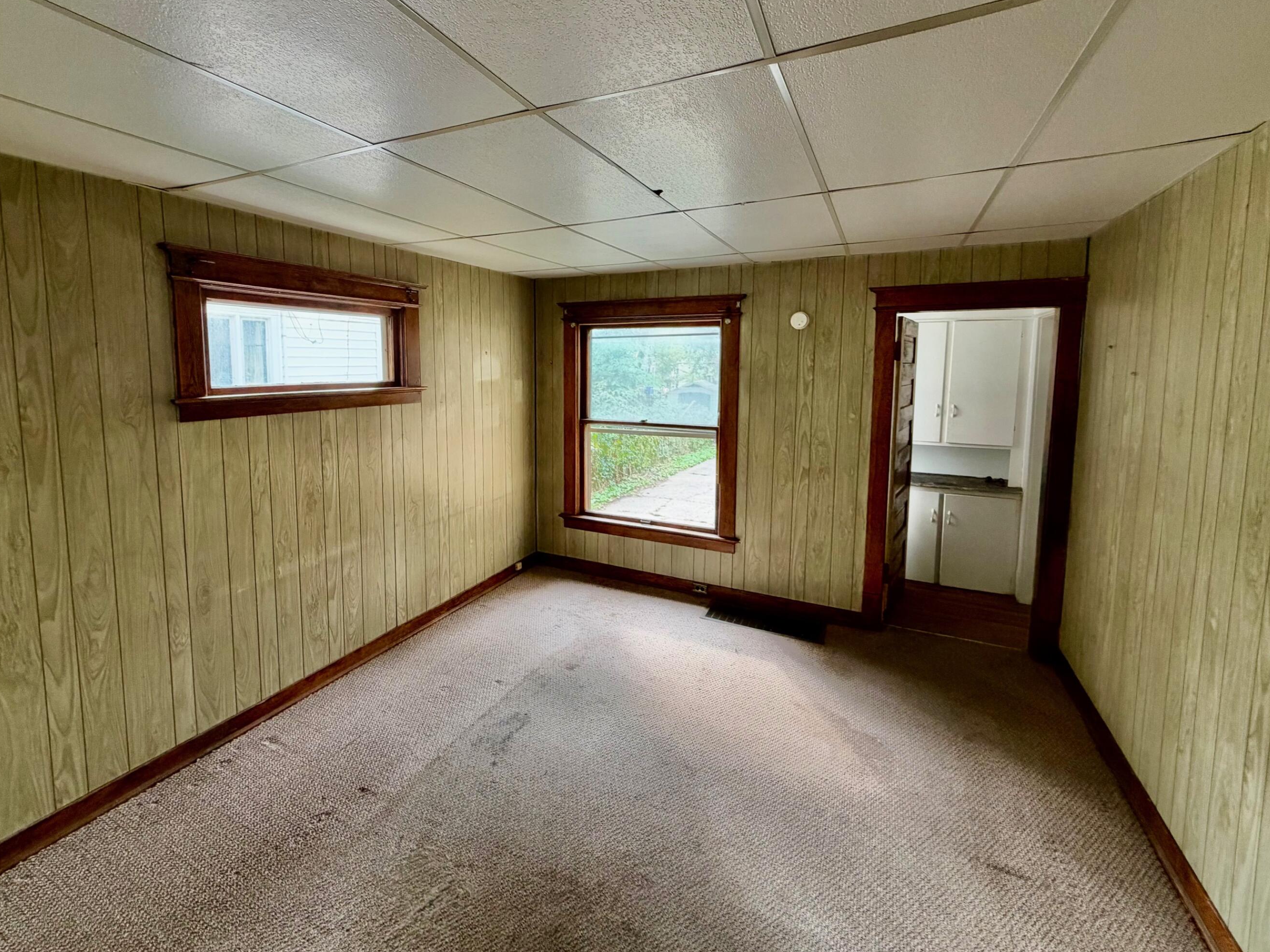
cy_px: 416
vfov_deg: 77.8
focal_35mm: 16
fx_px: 587
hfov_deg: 94.3
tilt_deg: -4.9
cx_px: 582
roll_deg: +0.8
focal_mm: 2.22
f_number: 2.2
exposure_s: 1/101
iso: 320
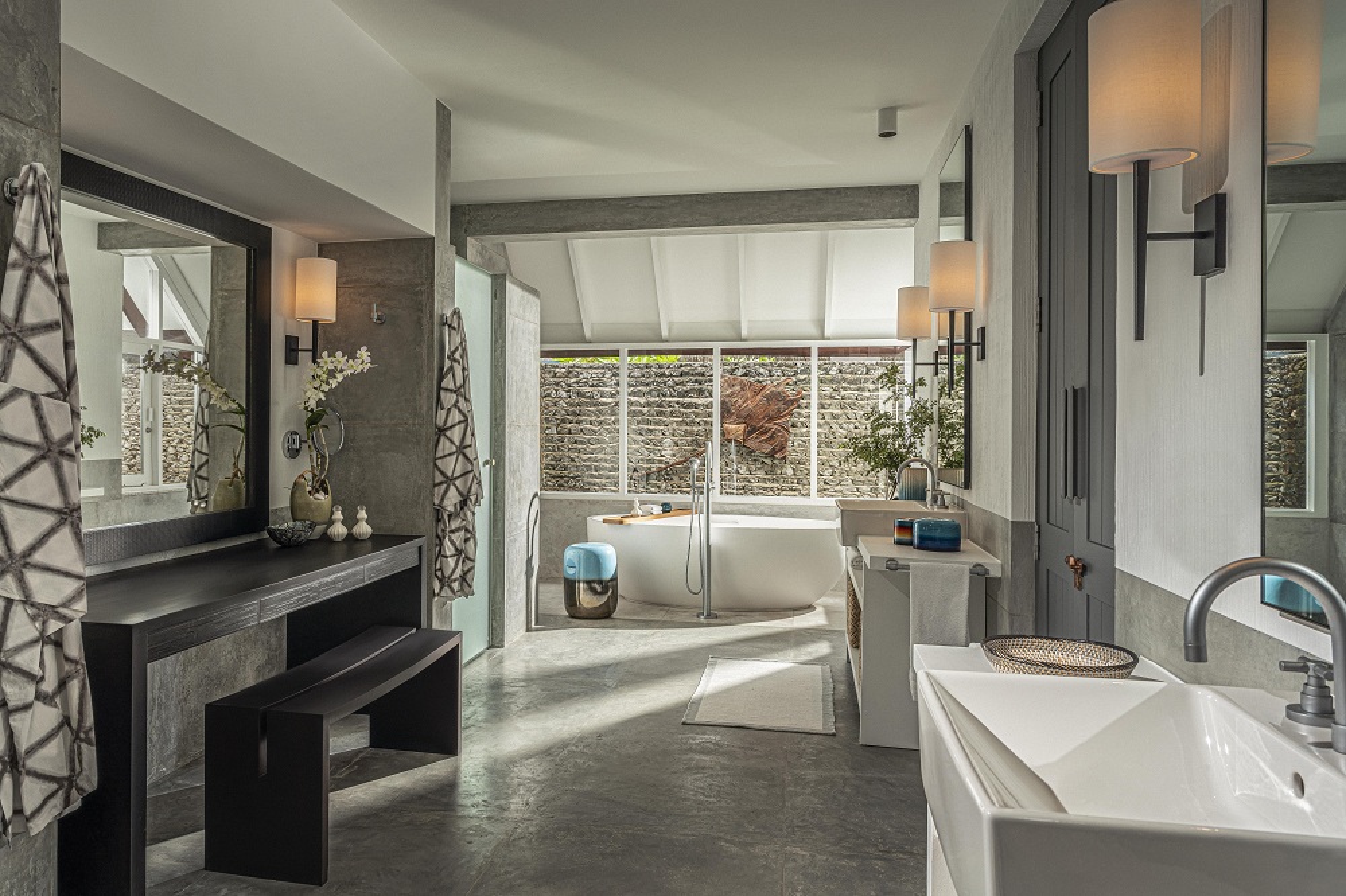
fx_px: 785
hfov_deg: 81.2
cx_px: 673
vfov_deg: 59.5
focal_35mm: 21
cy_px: 448
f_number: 8
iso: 100
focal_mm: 21
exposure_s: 1/30
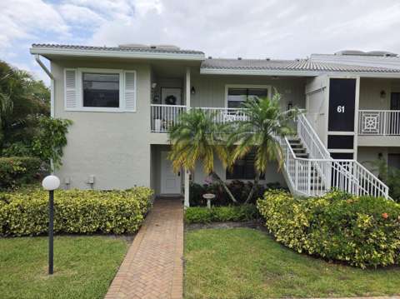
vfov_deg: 58.8
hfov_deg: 74.0
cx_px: 200
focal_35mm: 23
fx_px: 266
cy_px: 150
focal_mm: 5.4
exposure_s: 1/5127
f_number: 1.8
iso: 80
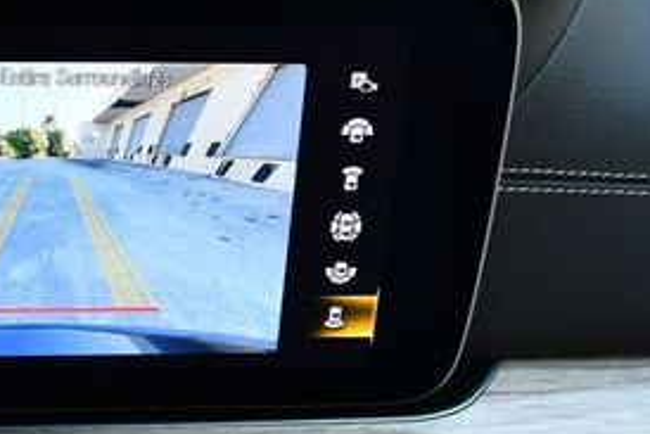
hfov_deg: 22.6
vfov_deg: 16.1
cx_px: -97
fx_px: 1517
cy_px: 382
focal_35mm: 84
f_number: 3.5
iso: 640
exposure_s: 1/250
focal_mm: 18
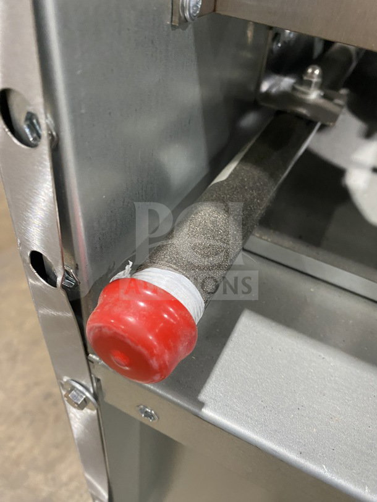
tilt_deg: -42.0
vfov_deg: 69.4
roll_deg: -9.6
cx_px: 188
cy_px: 251
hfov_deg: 54.9
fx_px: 363
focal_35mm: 25
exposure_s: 1/60
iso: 400
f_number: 1.8
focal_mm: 4.25
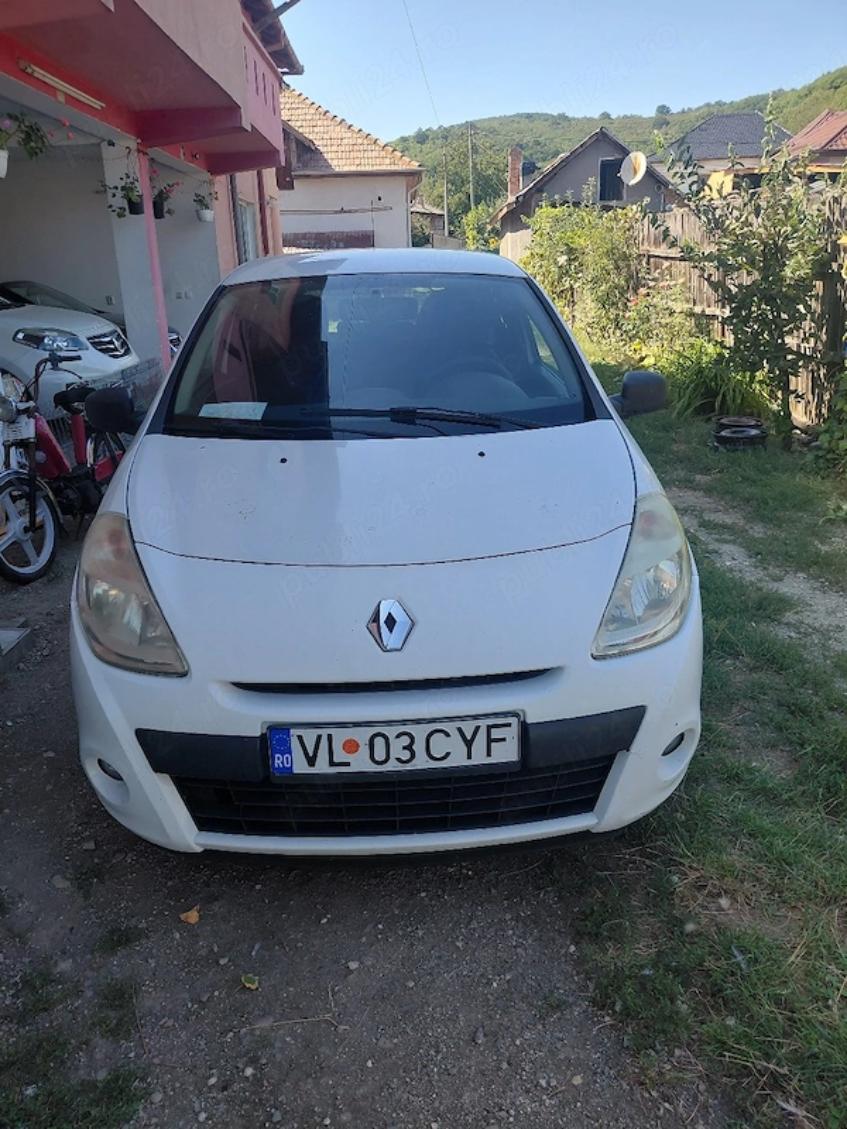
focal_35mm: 25
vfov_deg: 69.4
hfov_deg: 54.9
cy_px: 564
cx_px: 424
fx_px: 816
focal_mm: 4.69
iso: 50
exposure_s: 1/833
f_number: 1.8
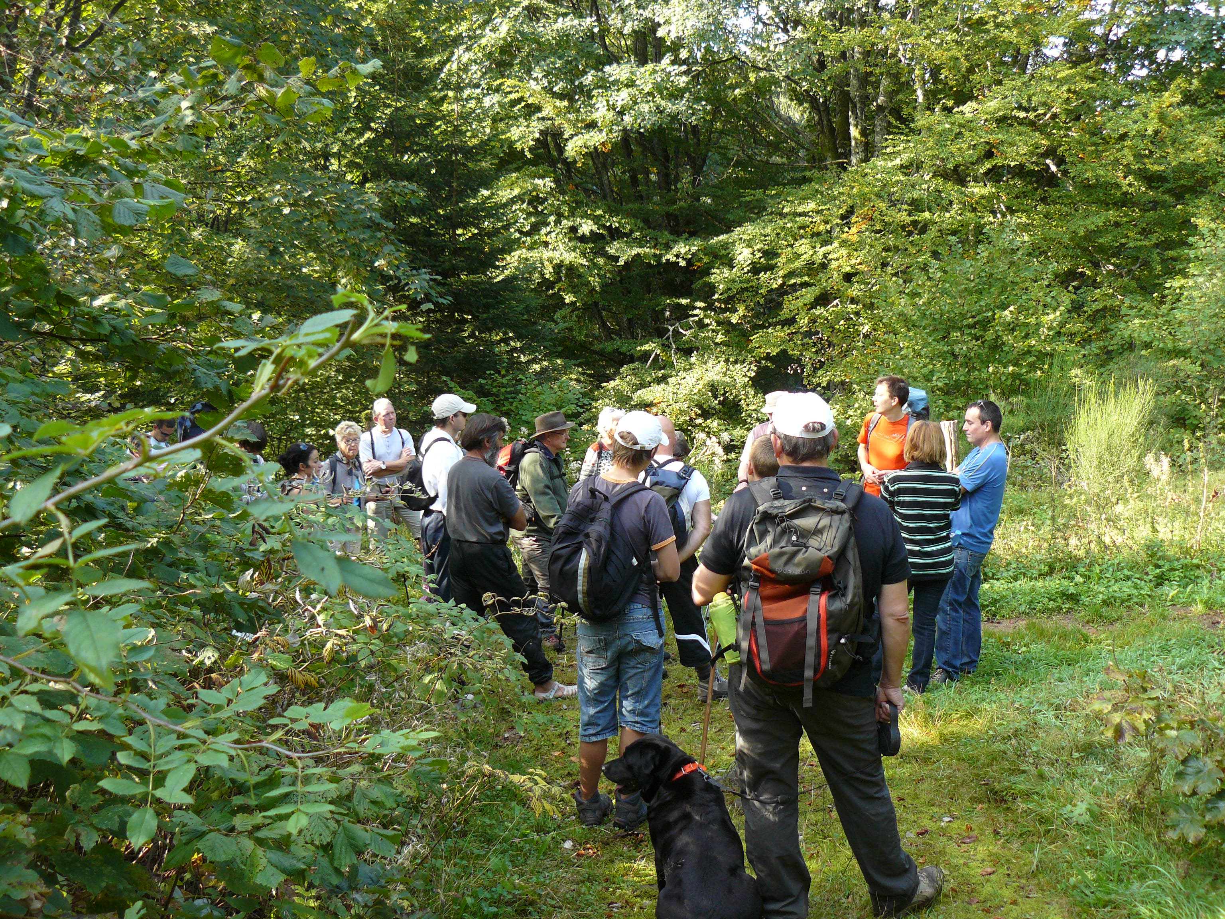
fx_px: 1274
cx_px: 612
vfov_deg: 39.7
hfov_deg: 51.4
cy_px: 460
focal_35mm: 36
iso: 100
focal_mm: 6
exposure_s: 1/60
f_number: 2.8
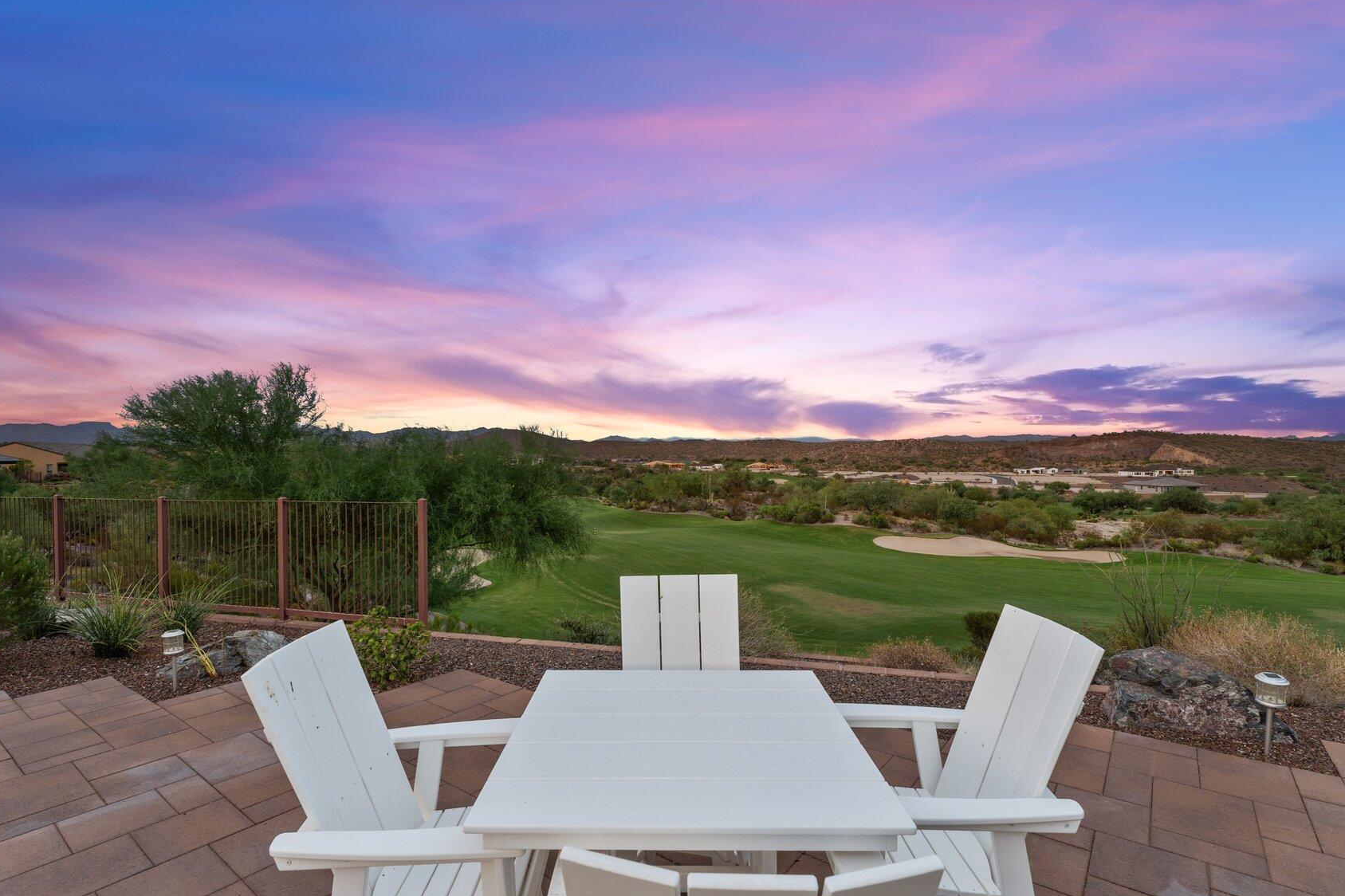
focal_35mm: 17
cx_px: 656
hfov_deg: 93.3
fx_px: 635
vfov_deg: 70.4
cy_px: 466
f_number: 8
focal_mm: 14
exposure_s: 1/8
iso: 400
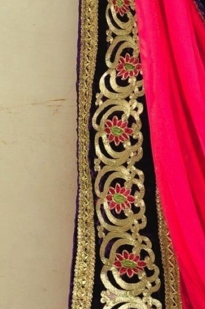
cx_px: 236
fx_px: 1567
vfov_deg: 11.2
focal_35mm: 183
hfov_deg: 7.4
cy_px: 45
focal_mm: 42
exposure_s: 1/125
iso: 1600
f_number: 7.1
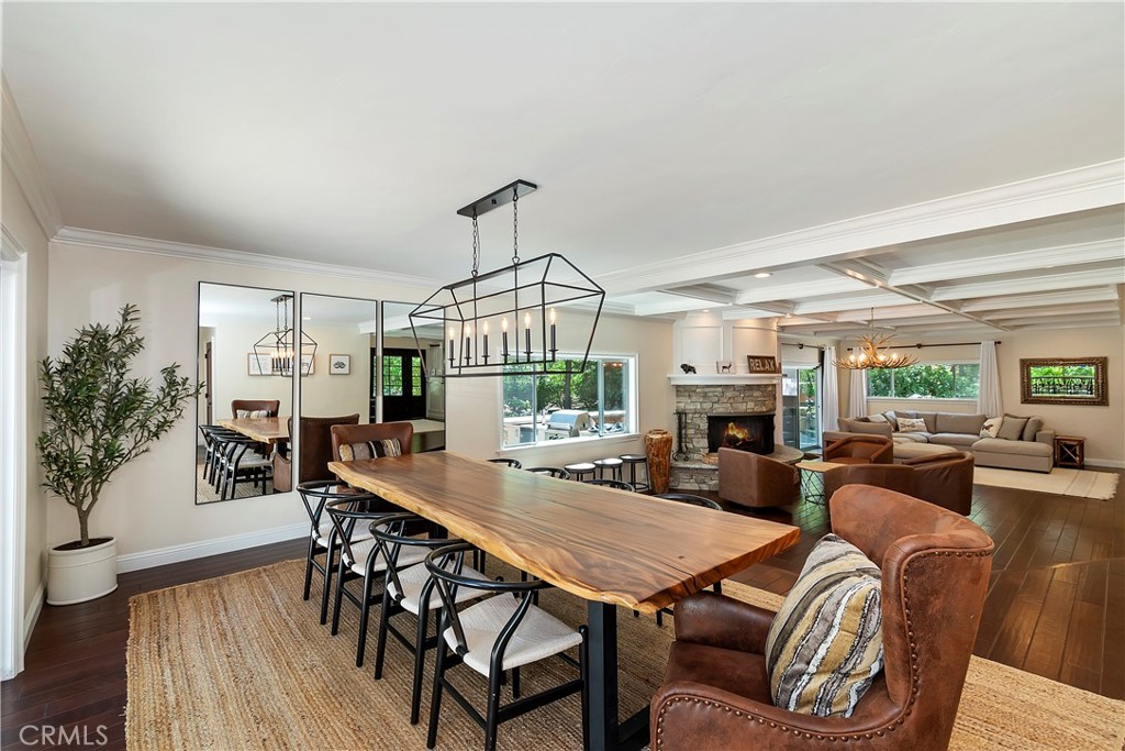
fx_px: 469
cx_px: 562
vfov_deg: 77.3
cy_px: 376
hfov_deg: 100.4
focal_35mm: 15
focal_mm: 10
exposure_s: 1/30
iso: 220
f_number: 8
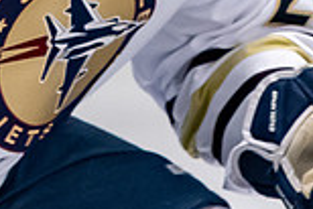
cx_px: -8
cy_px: -338
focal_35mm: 1588
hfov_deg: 1.3
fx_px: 13820
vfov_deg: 0.9
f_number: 3.2
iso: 2500
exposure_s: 1/800
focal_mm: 180
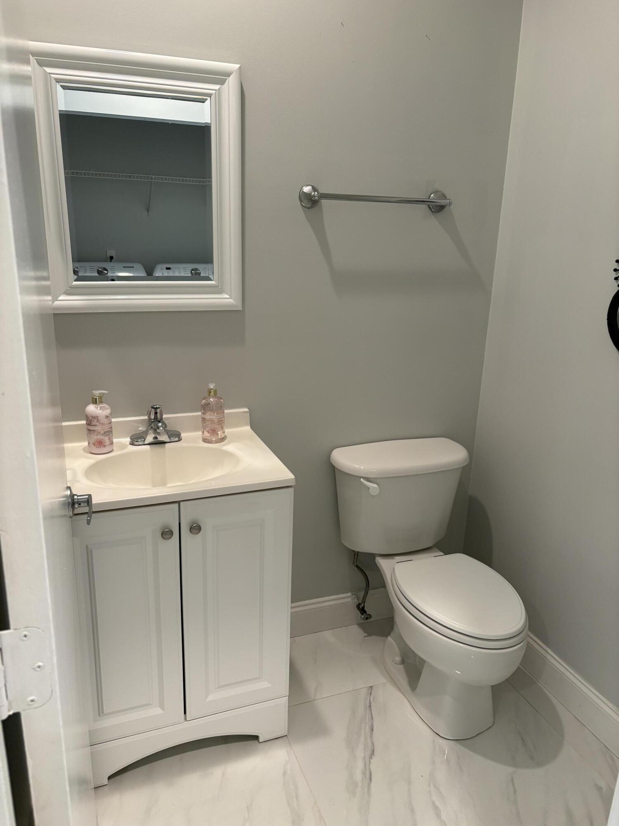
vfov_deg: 67.3
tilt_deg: -15.2
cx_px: 310
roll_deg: -1.2
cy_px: 413
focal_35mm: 26
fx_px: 620
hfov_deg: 53.1
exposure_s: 1/60
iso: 160
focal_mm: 5.96
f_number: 1.6
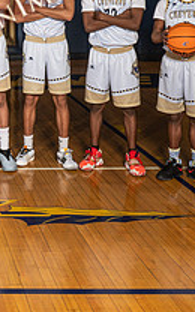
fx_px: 672
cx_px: -112
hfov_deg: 15.1
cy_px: 44
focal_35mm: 79
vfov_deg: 25.5
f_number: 7.1
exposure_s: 1/125
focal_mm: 26
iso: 125
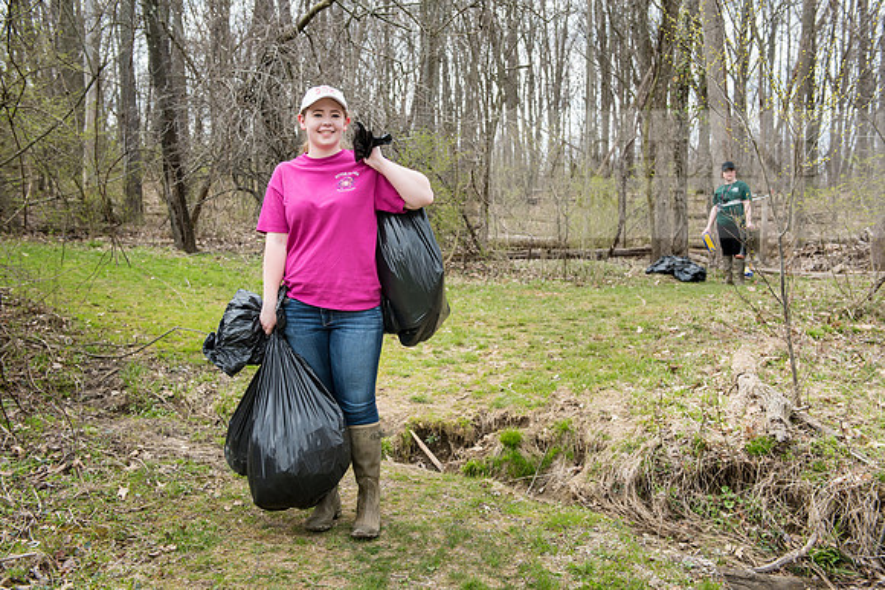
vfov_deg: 36.9
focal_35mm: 36
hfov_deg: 53.1
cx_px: 442
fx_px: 885
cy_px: 295
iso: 640
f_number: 5.6
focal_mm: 36
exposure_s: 1/640
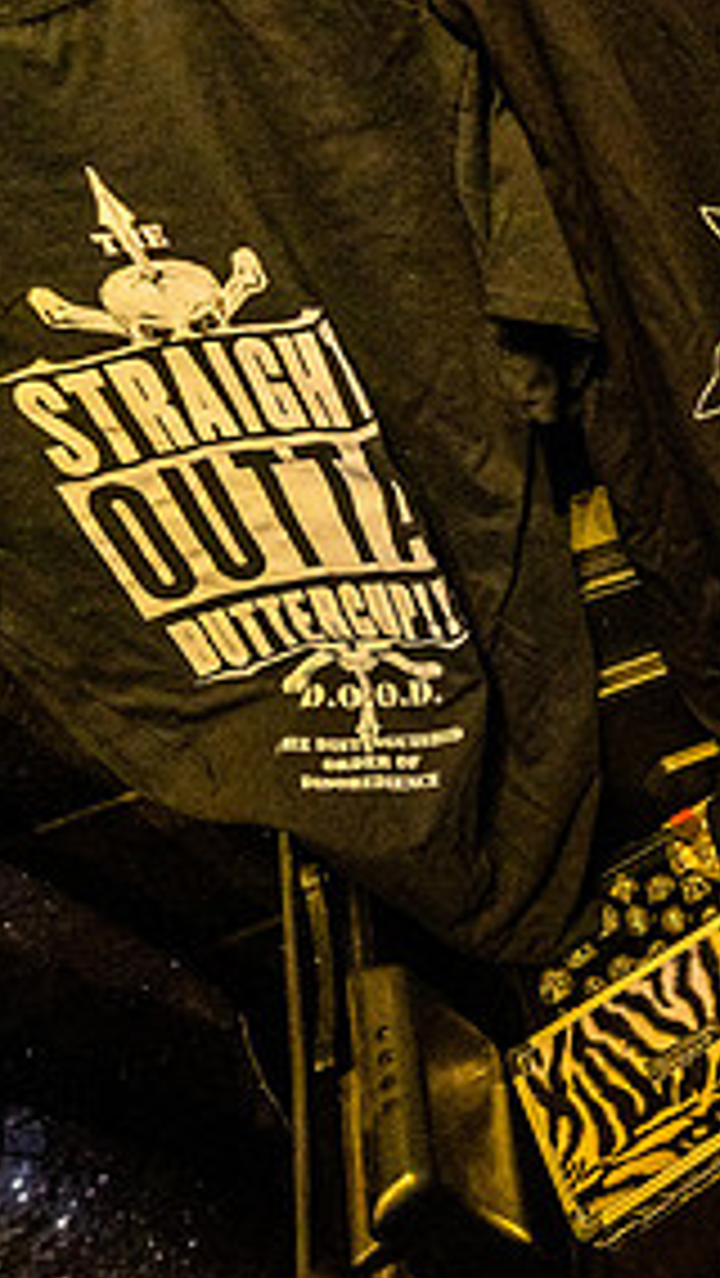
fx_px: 1017
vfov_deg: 64.2
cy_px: 583
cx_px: 896
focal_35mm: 30
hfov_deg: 31.6
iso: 3200
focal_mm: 14
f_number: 2.8
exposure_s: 1/200
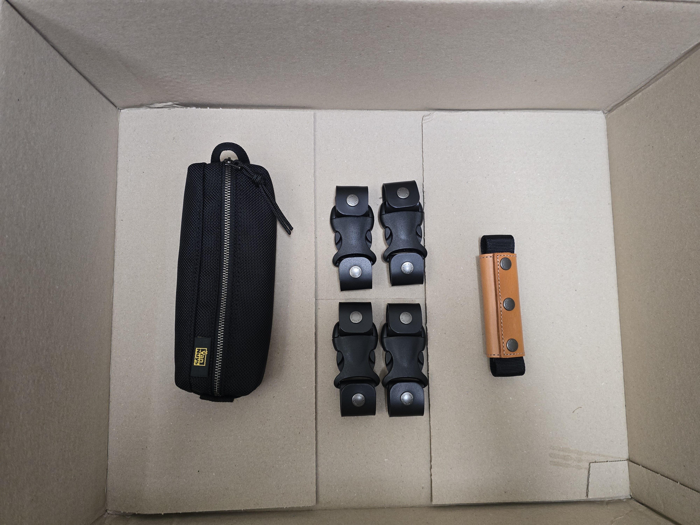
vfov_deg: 58.9
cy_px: 262
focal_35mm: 23
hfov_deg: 73.9
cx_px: 350
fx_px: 465
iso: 500
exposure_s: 1/120
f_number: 1.7
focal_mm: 6.3
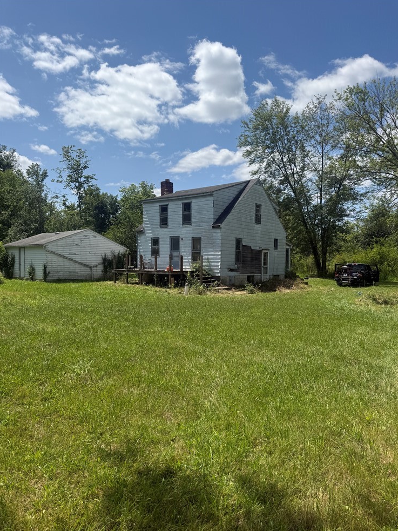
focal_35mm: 25
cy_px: 274
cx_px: 205
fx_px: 383
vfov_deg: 69.4
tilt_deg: -1.3
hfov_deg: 54.9
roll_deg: -1.5
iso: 80
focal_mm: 6.76
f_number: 1.78
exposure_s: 1/6173
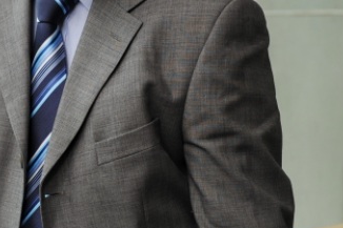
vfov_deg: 9.9
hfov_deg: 14.7
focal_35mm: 138
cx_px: 26
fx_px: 1314
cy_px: 151
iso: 200
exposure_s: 1/200
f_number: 4
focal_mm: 44
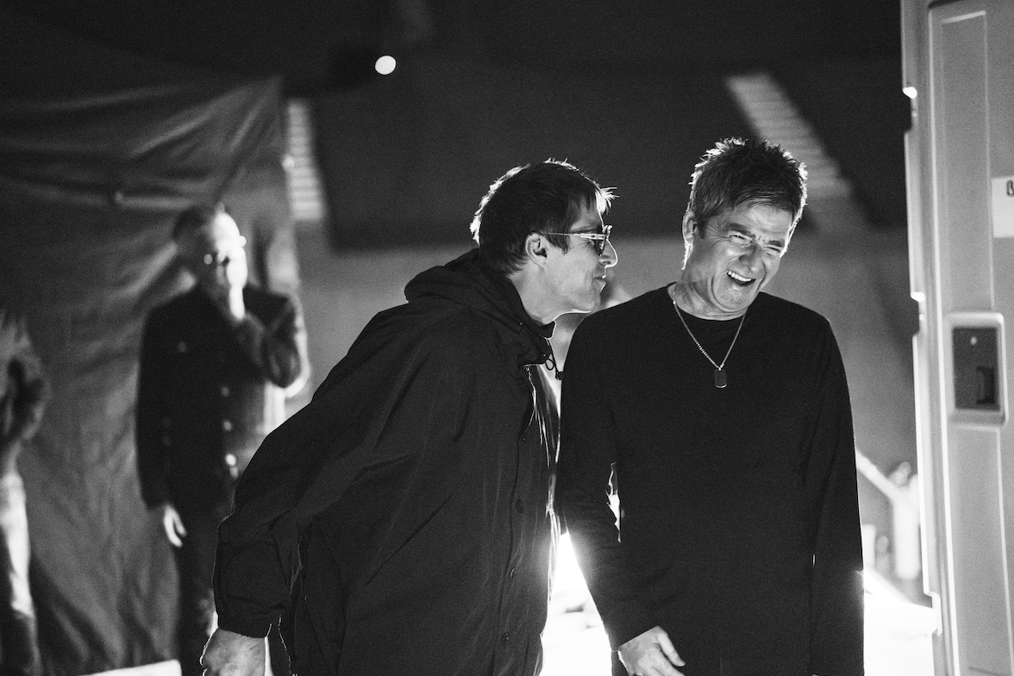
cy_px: 341
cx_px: 510
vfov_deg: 26.5
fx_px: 1436
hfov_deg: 38.9
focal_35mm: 51
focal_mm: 50
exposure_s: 1/100
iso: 3200
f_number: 1.2
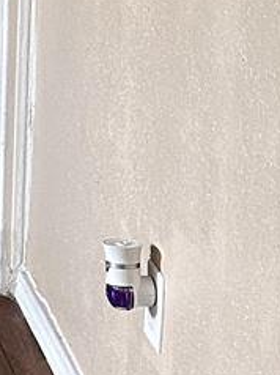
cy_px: -197
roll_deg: -0.2
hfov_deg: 8.3
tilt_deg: -7.5
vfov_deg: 12.1
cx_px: -507
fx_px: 1675
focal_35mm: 155
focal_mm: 6.86
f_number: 1.78
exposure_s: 1/60
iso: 320
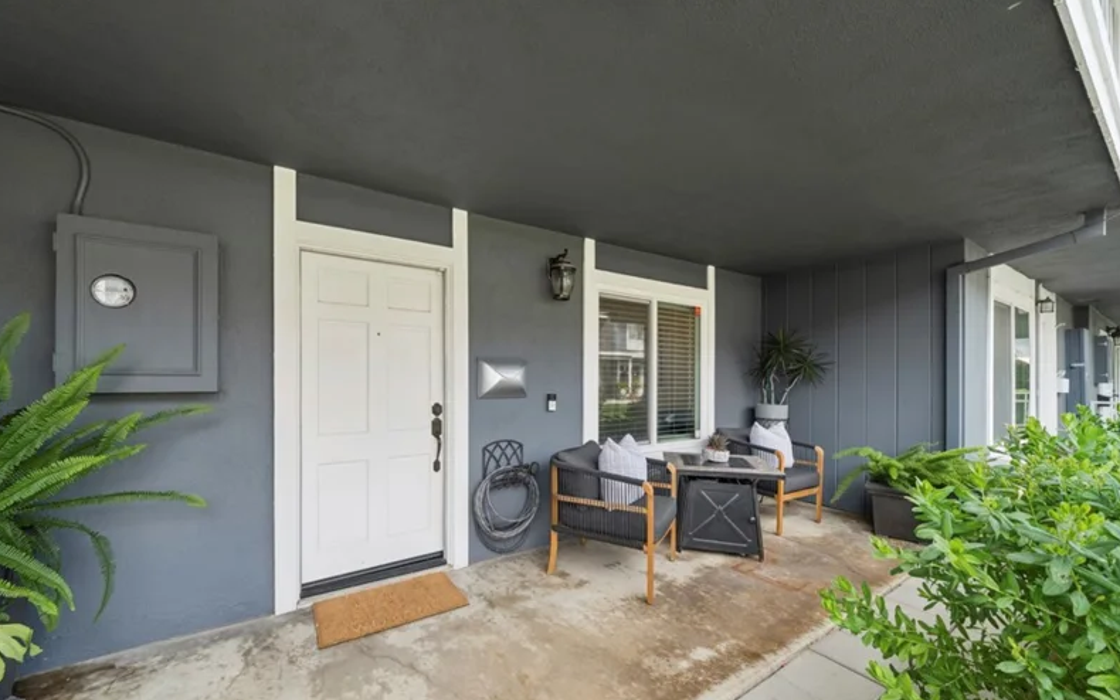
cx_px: 530
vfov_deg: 82.6
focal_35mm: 13
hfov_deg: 109.2
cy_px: 383
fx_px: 397
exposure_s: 1/60
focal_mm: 12
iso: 400
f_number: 8
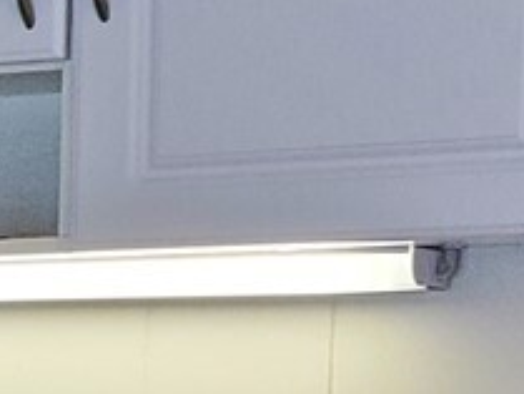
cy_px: 841
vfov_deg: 7.1
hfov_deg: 8.7
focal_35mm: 199
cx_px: -870
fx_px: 3014
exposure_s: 1/60
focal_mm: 4.3
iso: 250
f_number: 2.4
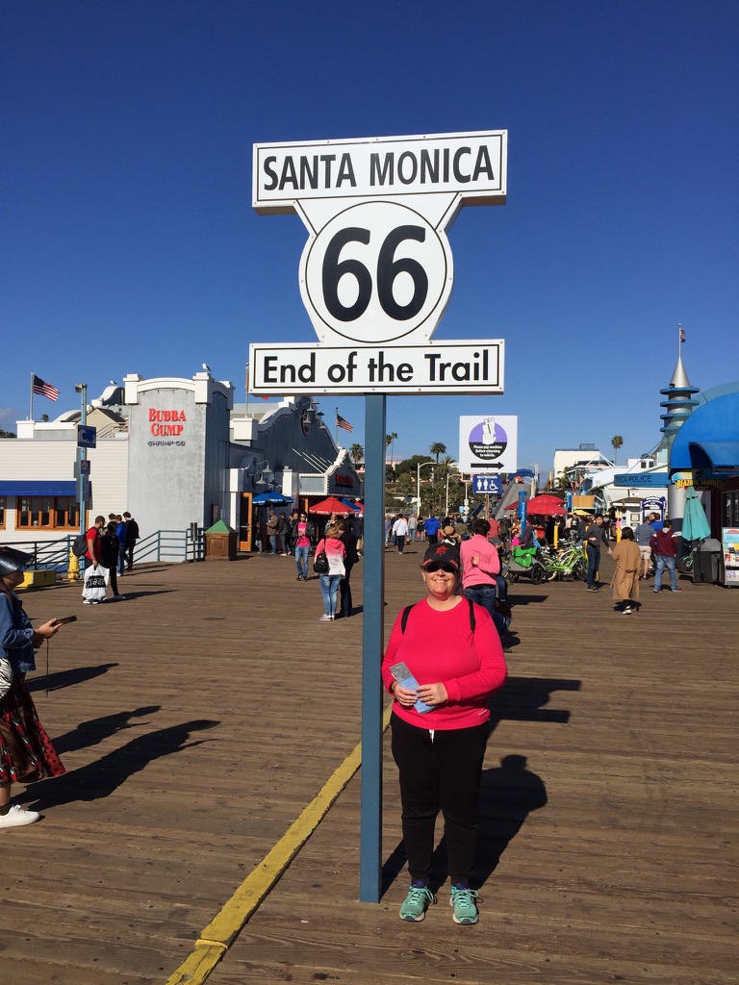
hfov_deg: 48.2
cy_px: 492
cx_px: 370
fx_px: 825
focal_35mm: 29
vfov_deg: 61.7
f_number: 2.2
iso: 32
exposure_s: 1/5650
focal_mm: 4.15
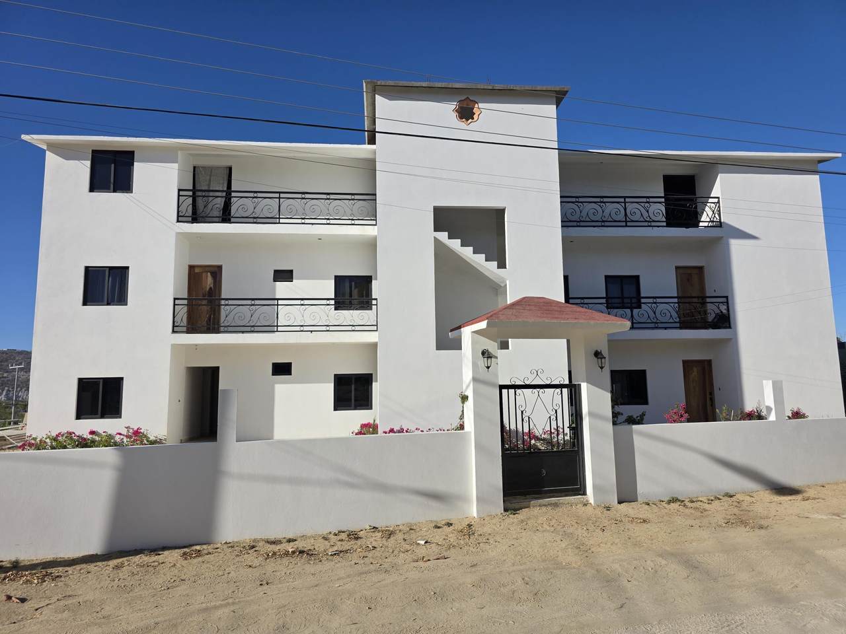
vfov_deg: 58.9
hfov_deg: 73.9
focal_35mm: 23
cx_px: 423
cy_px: 317
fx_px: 562
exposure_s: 1/7944
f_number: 1.7
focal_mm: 6.3
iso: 64
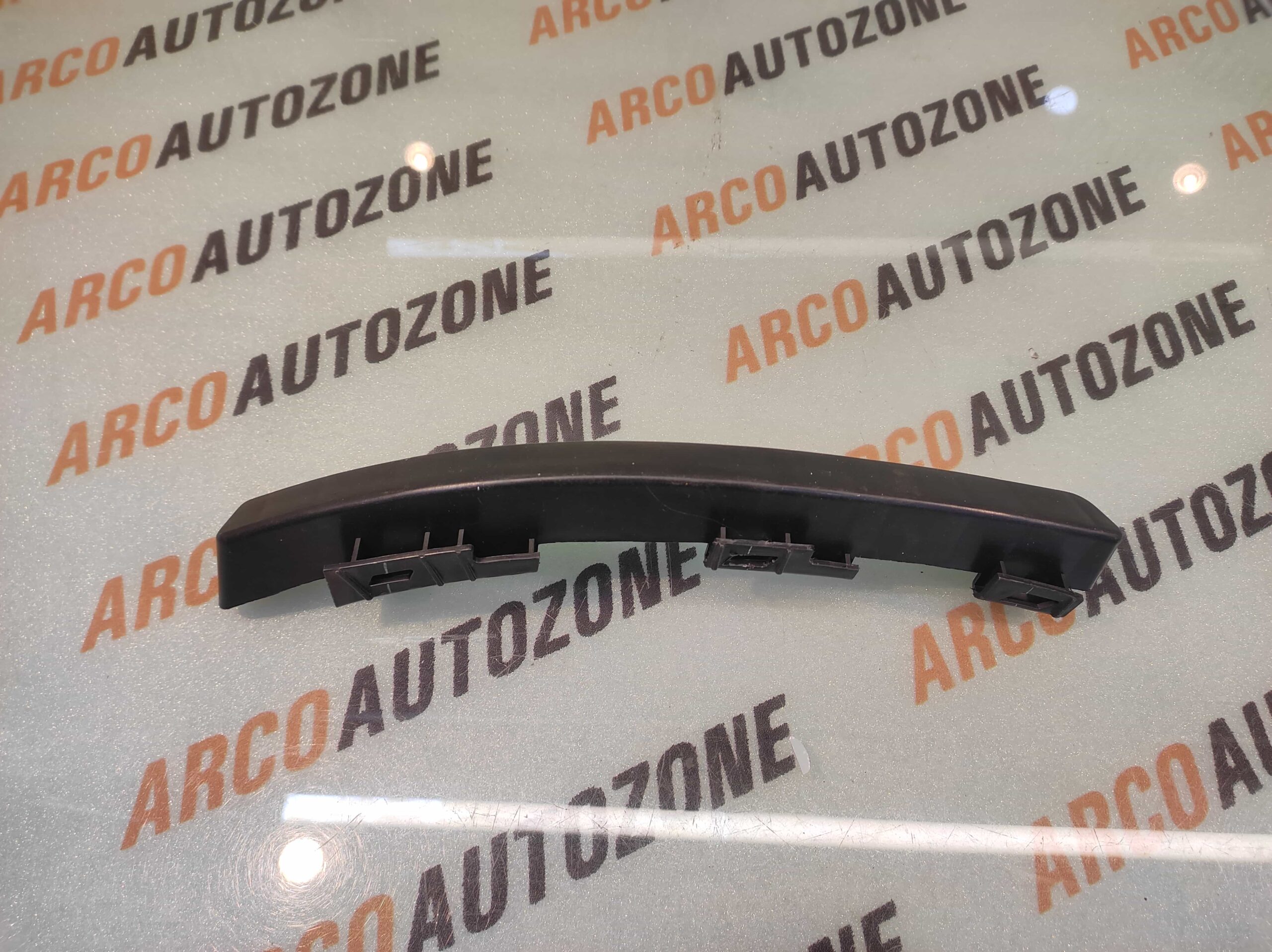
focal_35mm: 17
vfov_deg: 74.7
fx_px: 624
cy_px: 476
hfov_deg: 91.1
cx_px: 636
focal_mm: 4.74
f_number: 1.79
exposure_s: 1/33
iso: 102
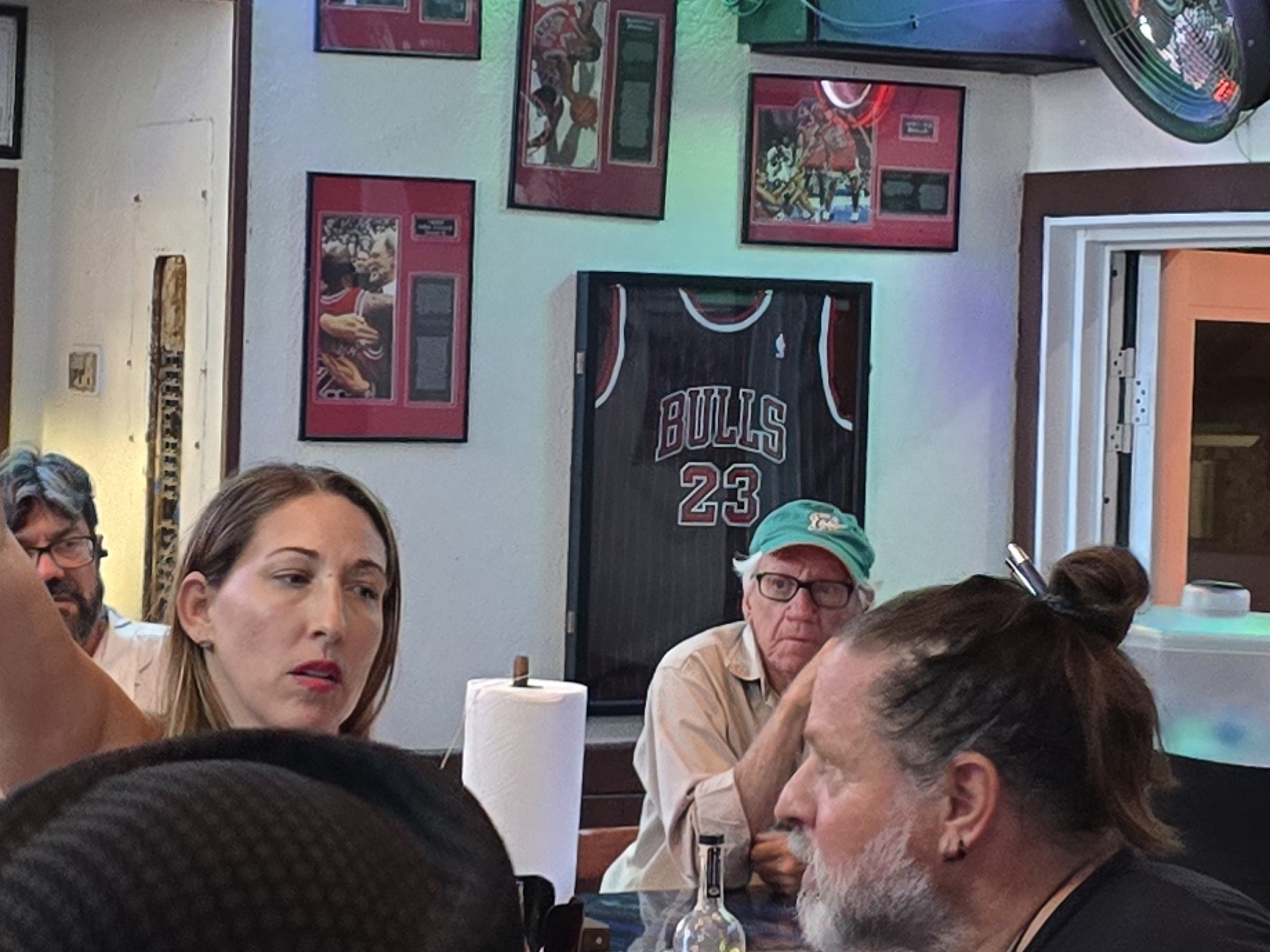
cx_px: 751
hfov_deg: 19.6
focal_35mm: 100
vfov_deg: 14.8
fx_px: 3669
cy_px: 457
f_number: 1.7
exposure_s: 1/60
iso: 640
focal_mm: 6.3
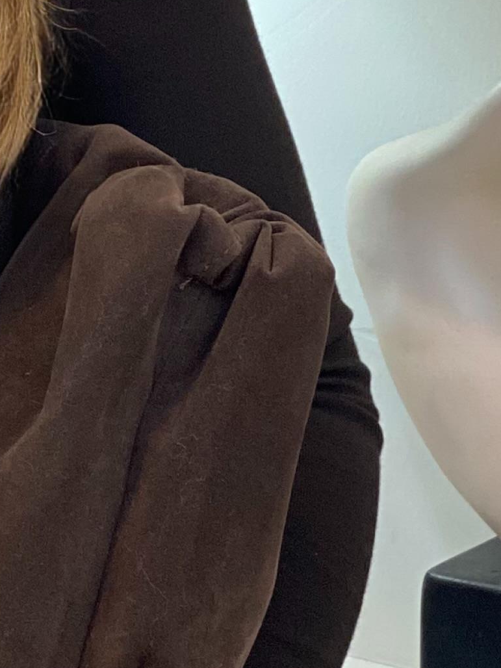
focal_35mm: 204
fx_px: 3937
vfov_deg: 9.6
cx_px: -368
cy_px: -19
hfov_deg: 7.1
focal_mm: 6
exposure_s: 1/100
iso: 125
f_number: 2
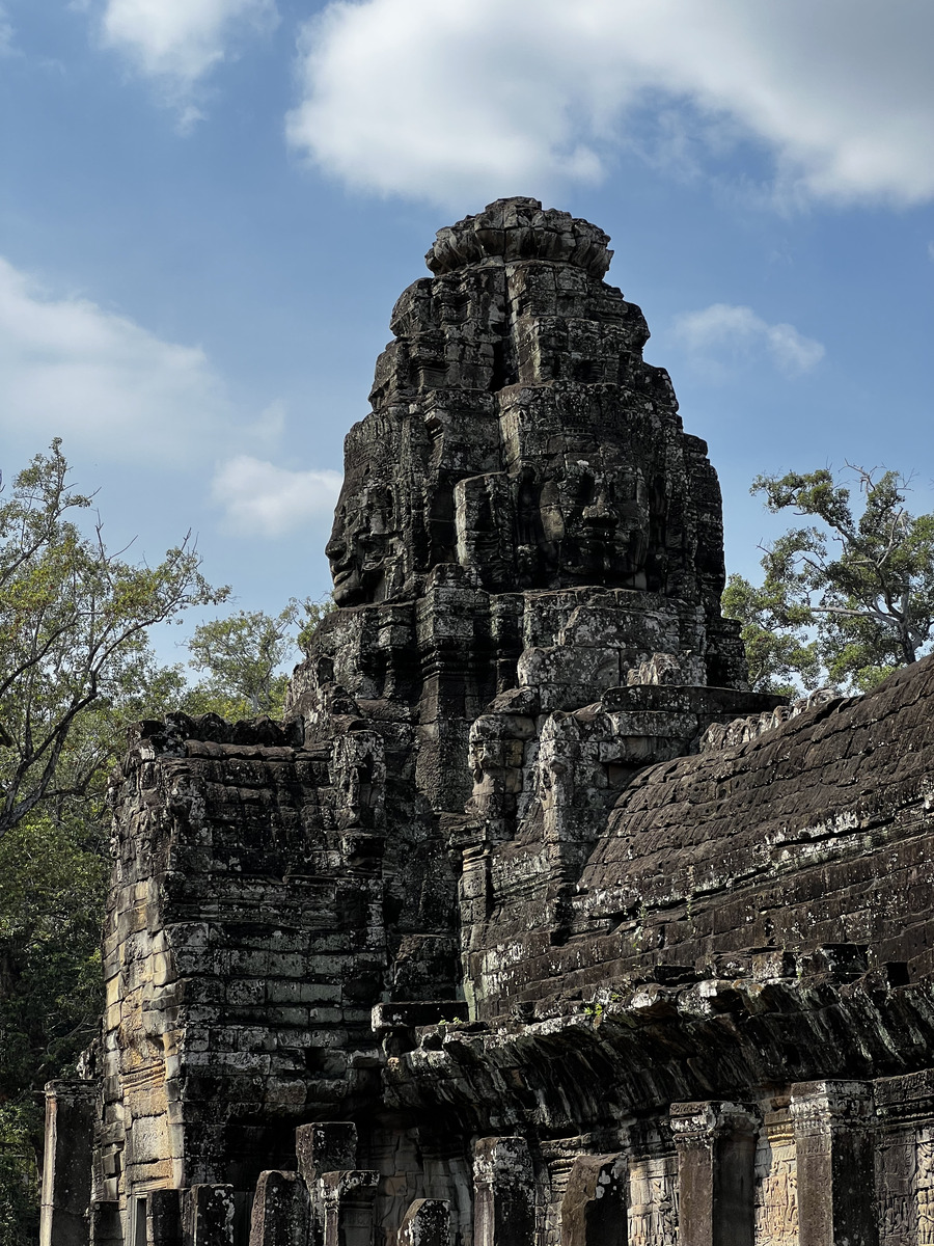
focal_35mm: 77
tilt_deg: +14.9
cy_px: 623
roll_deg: -0.7
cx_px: 467
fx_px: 2770
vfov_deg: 25.3
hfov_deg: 19.1
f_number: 2.8
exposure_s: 1/995
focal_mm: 9
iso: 32
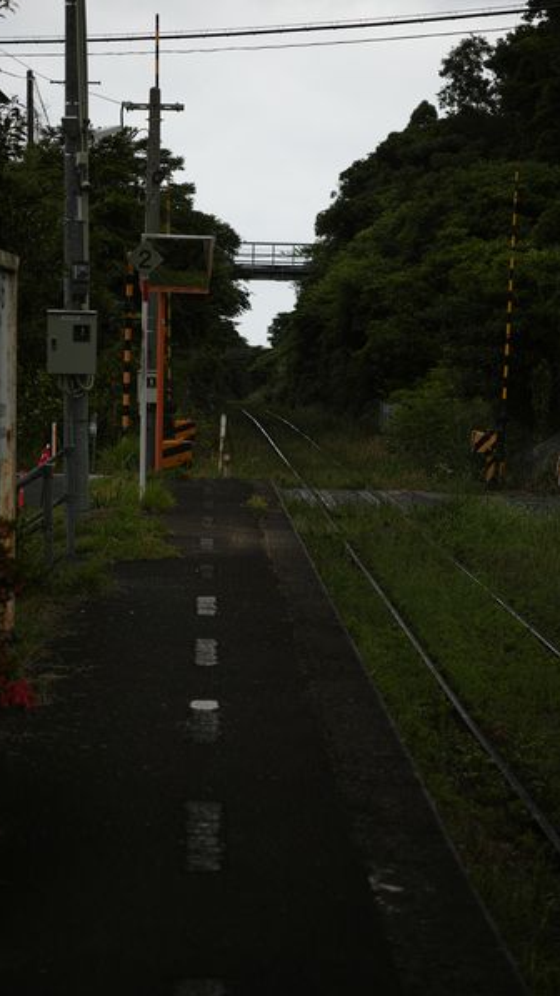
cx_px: 280
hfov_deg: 15.3
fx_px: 2085
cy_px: 499
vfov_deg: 26.8
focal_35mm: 79
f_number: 2.8
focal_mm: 50
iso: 100
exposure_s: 1/500
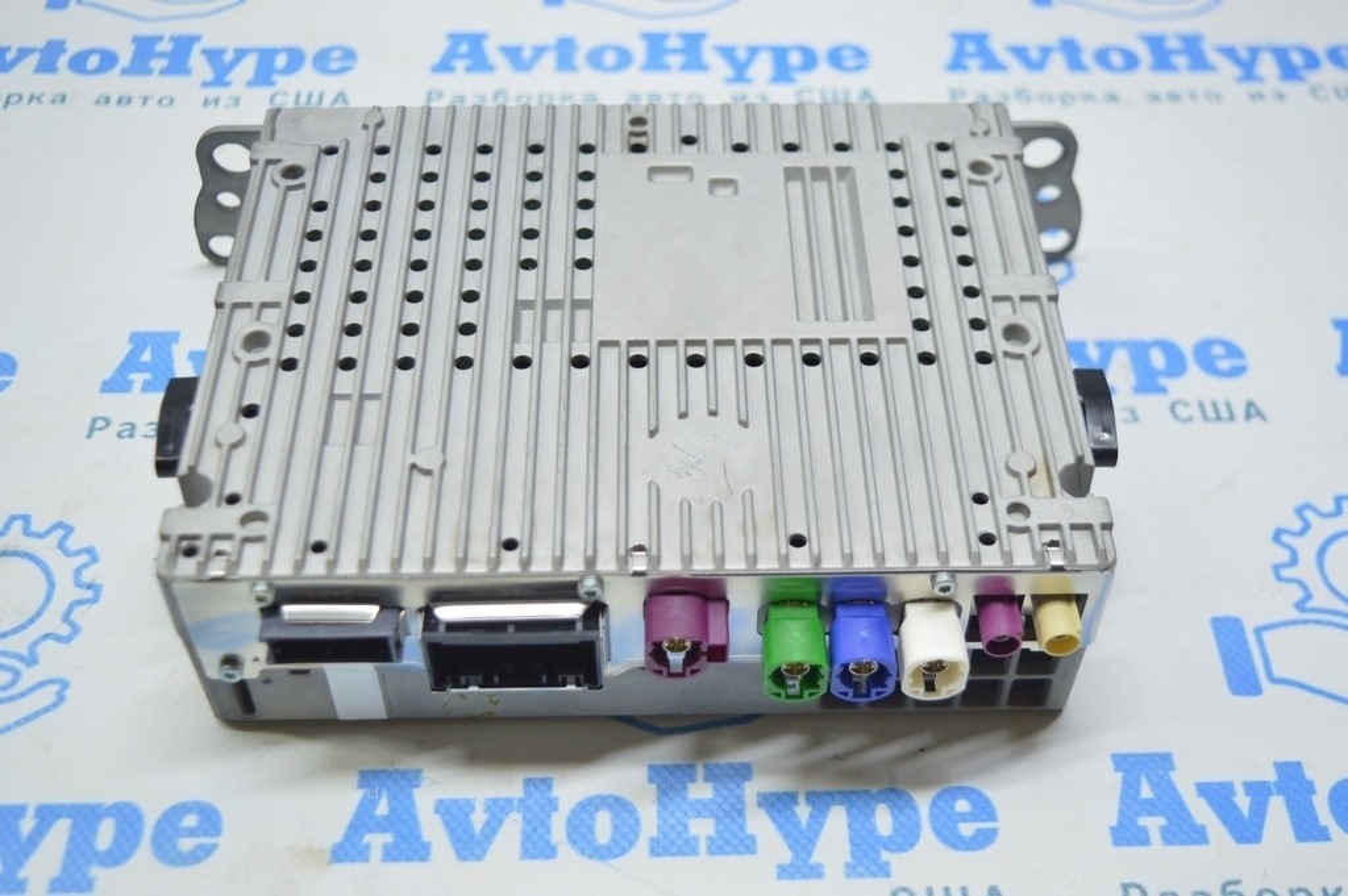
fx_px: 1684
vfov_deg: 29.8
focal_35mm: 45
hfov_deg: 43.6
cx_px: 674
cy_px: 448
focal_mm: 30
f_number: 4.2
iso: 400
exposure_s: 1/40
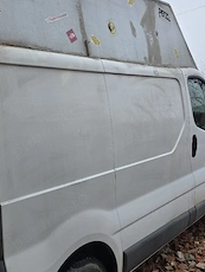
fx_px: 315
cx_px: 73
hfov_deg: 35.8
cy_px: 143
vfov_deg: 46.7
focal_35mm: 40
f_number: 1.7
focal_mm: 6.3
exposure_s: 1/208
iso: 12
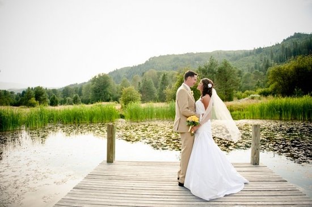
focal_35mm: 24
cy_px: 104
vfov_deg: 53.1
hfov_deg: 73.8
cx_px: 156
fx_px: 208
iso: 200
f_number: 2.8
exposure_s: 1/1250
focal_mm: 24
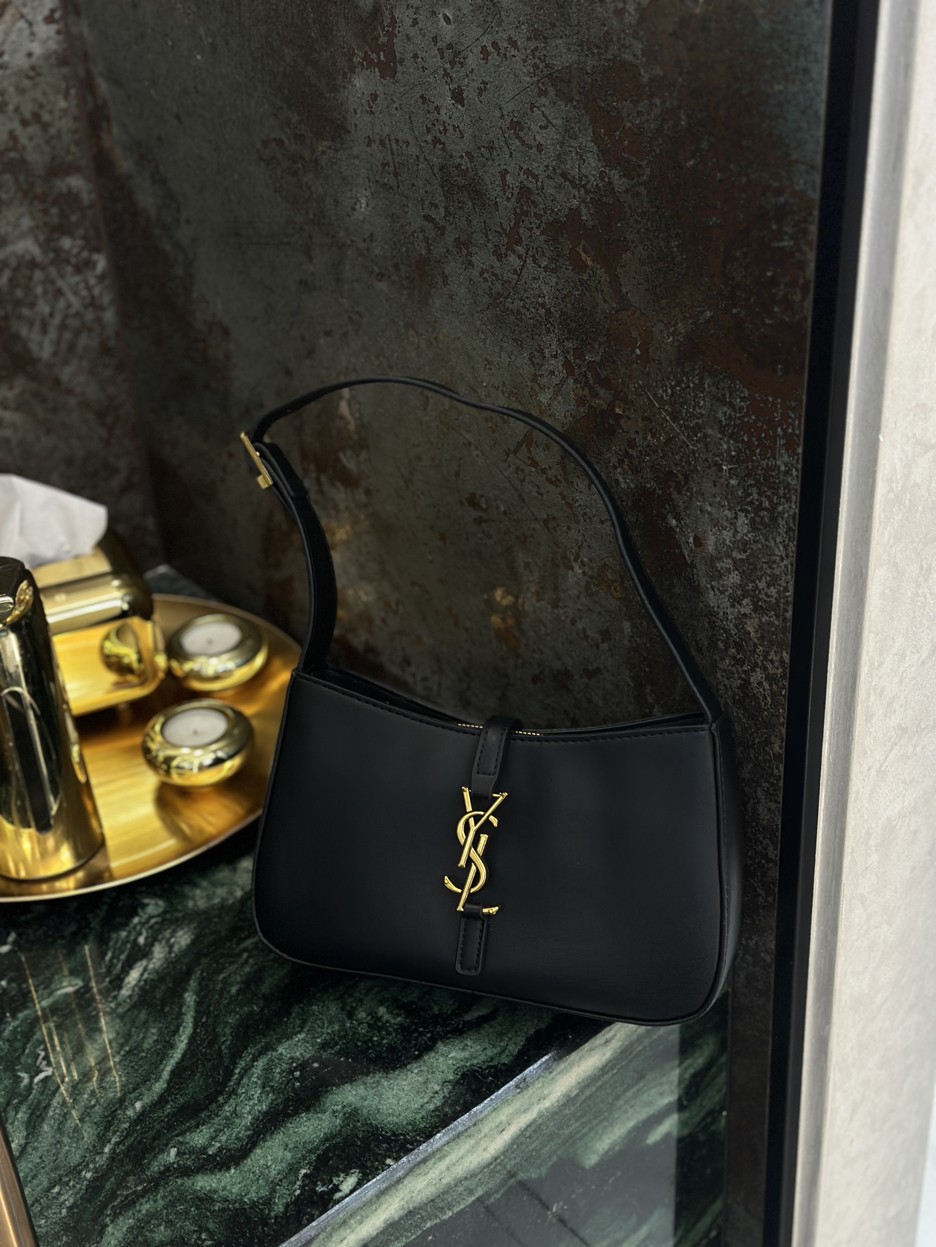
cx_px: 468
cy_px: 624
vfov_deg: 39.7
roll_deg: +3.1
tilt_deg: -31.7
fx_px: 1731
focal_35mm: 48
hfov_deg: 30.3
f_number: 1.78
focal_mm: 6.86
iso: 160
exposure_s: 1/60
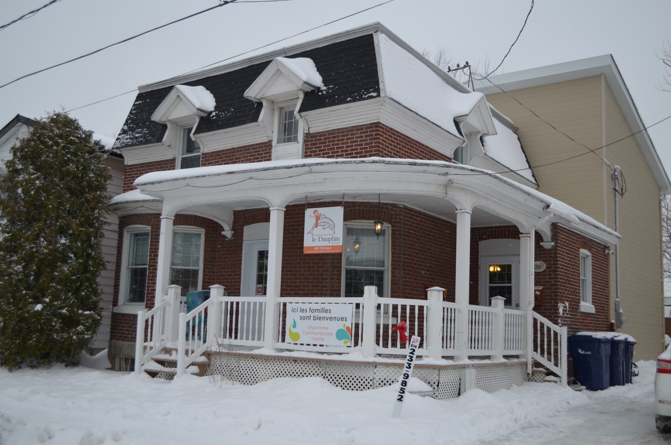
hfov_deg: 53.2
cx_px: 336
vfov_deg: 36.7
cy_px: 222
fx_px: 670
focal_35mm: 36
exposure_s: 1/500
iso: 160
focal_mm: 24
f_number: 4
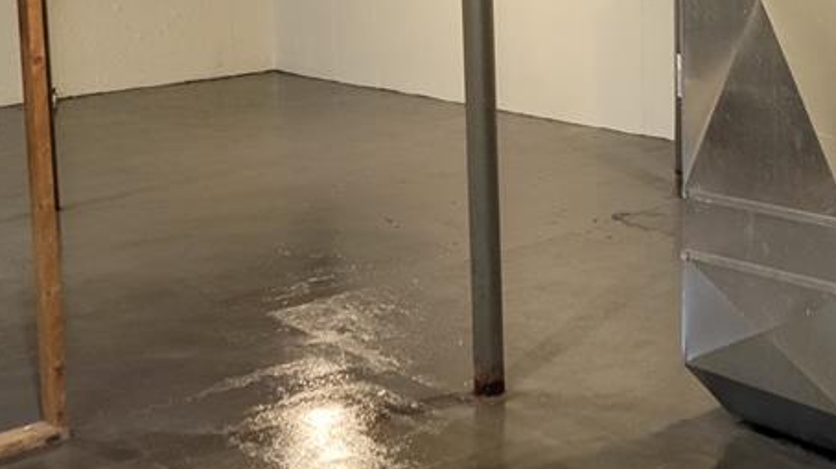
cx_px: 582
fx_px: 1307
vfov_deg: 20.0
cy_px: 51
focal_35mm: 59
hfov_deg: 35.0
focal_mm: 6.7
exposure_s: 1/9.99
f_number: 1.8
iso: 200
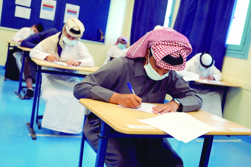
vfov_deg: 31.9
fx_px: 293
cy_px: 84
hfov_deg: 46.4
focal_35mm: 42
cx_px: 126
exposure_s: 1/160
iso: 1250
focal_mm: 42
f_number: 4
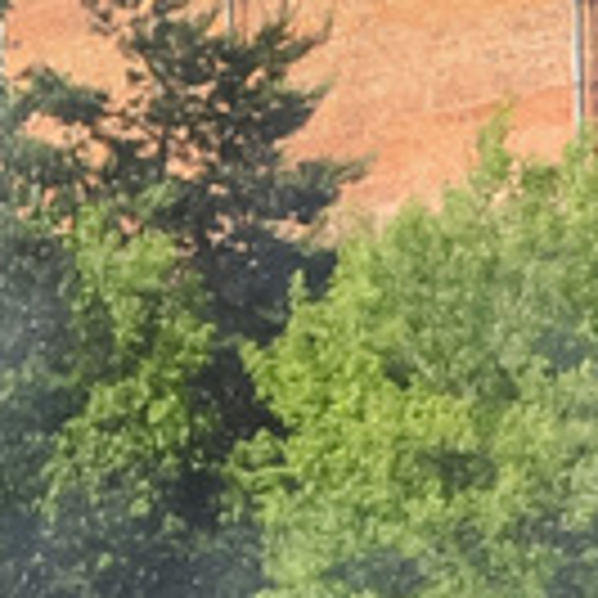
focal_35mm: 688
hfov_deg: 2.5
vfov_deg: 2.5
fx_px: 13450
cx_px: -1306
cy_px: 762
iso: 250
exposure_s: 1/500
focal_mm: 55
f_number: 9
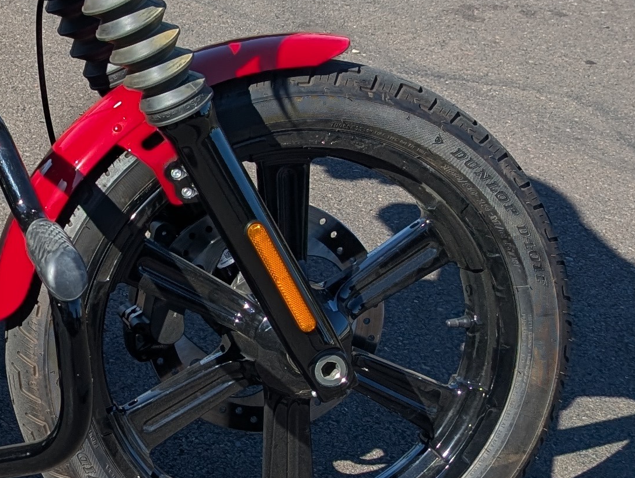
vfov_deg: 16.0
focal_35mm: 90
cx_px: -390
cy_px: -27
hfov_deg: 18.5
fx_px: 1653
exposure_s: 1/835
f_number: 1.68
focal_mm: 6.9
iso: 22
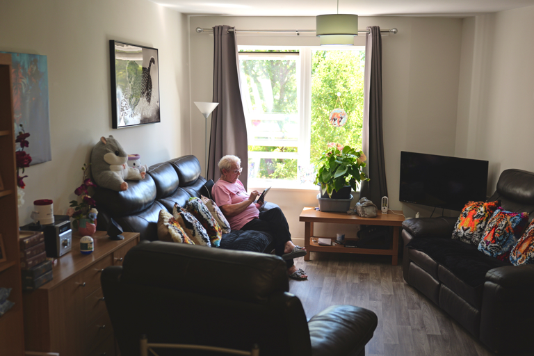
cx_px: 267
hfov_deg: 50.7
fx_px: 564
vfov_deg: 35.1
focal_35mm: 38
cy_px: 178
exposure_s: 1/125
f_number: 2.8
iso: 100
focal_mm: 38
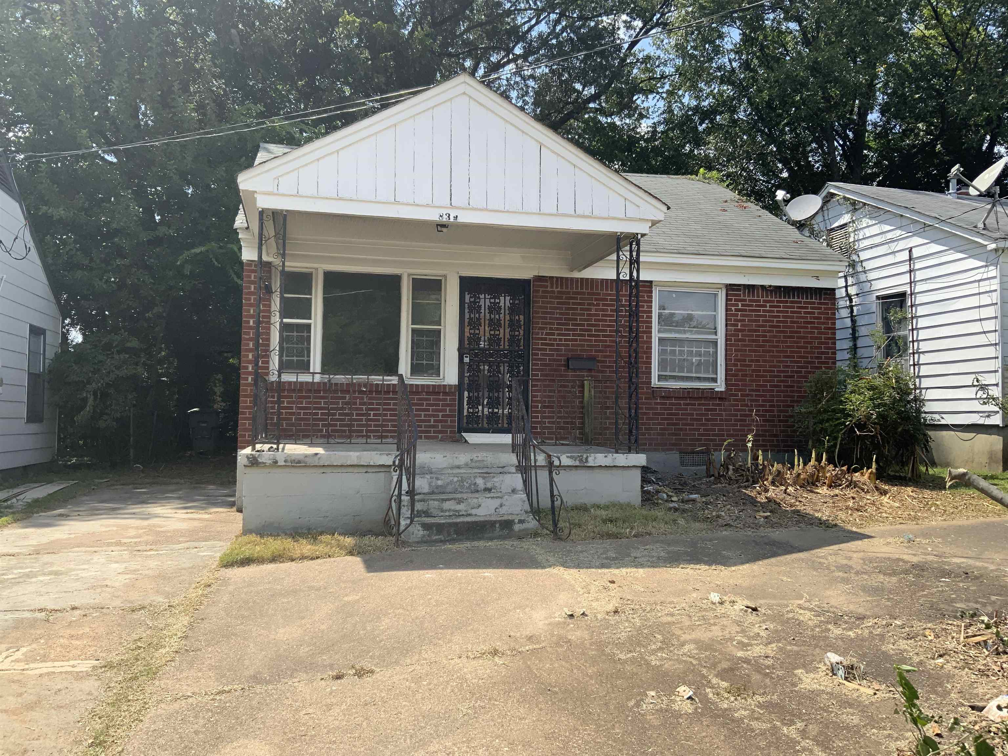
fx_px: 844
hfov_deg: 61.7
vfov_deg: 48.2
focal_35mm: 29
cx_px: 504
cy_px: 378
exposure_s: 1/1098
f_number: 1.8
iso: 16
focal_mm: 3
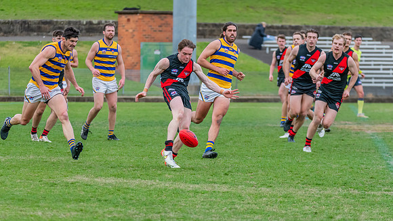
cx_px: 218
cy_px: 126
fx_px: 2969
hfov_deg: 7.6
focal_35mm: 285
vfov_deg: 4.3
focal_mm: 220
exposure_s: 1/1600
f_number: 5.3
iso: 1400
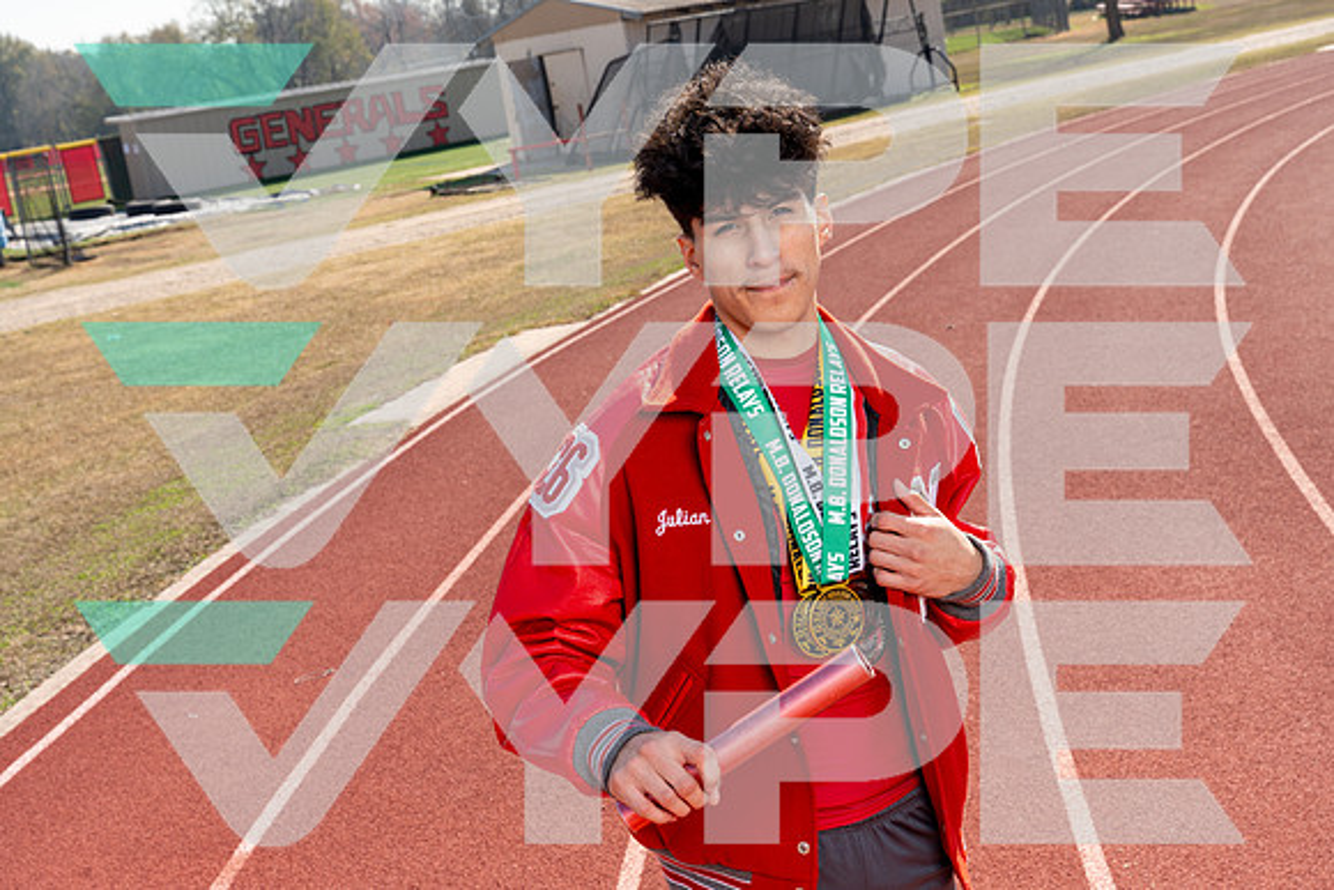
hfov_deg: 40.3
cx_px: 667
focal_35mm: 49
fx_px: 1816
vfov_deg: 27.5
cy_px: 445
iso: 125
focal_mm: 49
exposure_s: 1/200
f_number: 9
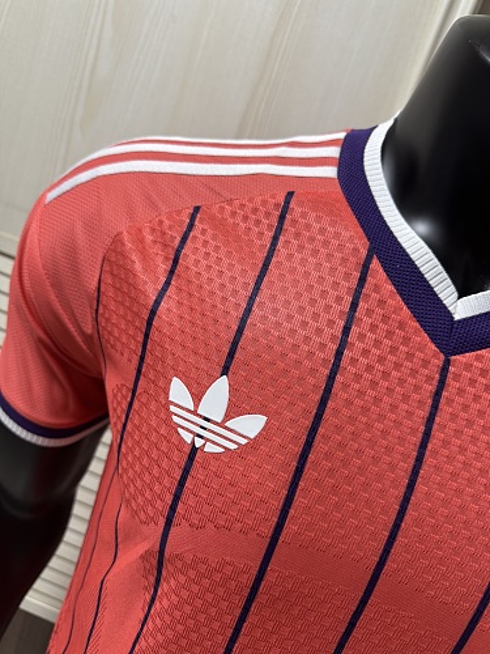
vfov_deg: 71.6
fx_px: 453
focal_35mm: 24
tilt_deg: -12.8
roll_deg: -20.0
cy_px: 327
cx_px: 245
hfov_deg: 56.8
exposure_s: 1/72
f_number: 1.78
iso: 200
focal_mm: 6.76
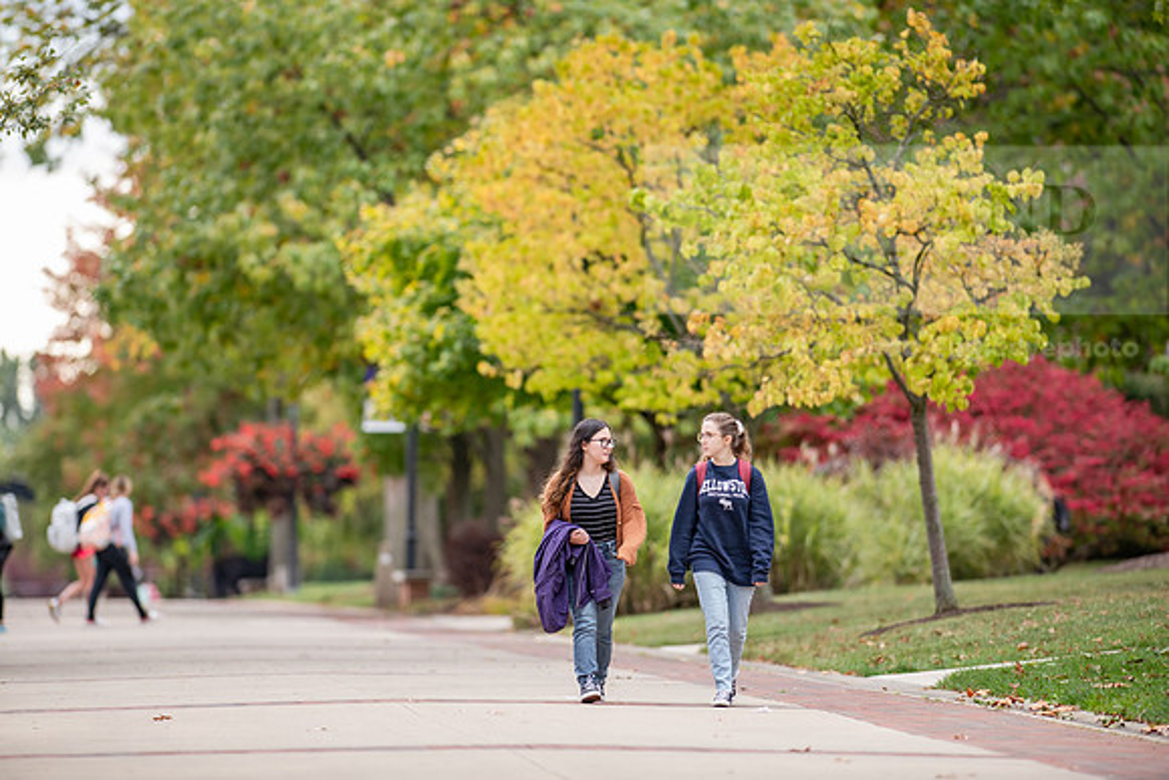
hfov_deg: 6.9
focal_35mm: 300
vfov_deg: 4.6
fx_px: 9743
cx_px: 584
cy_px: 390
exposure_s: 1/400
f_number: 3.2
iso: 250
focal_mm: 300
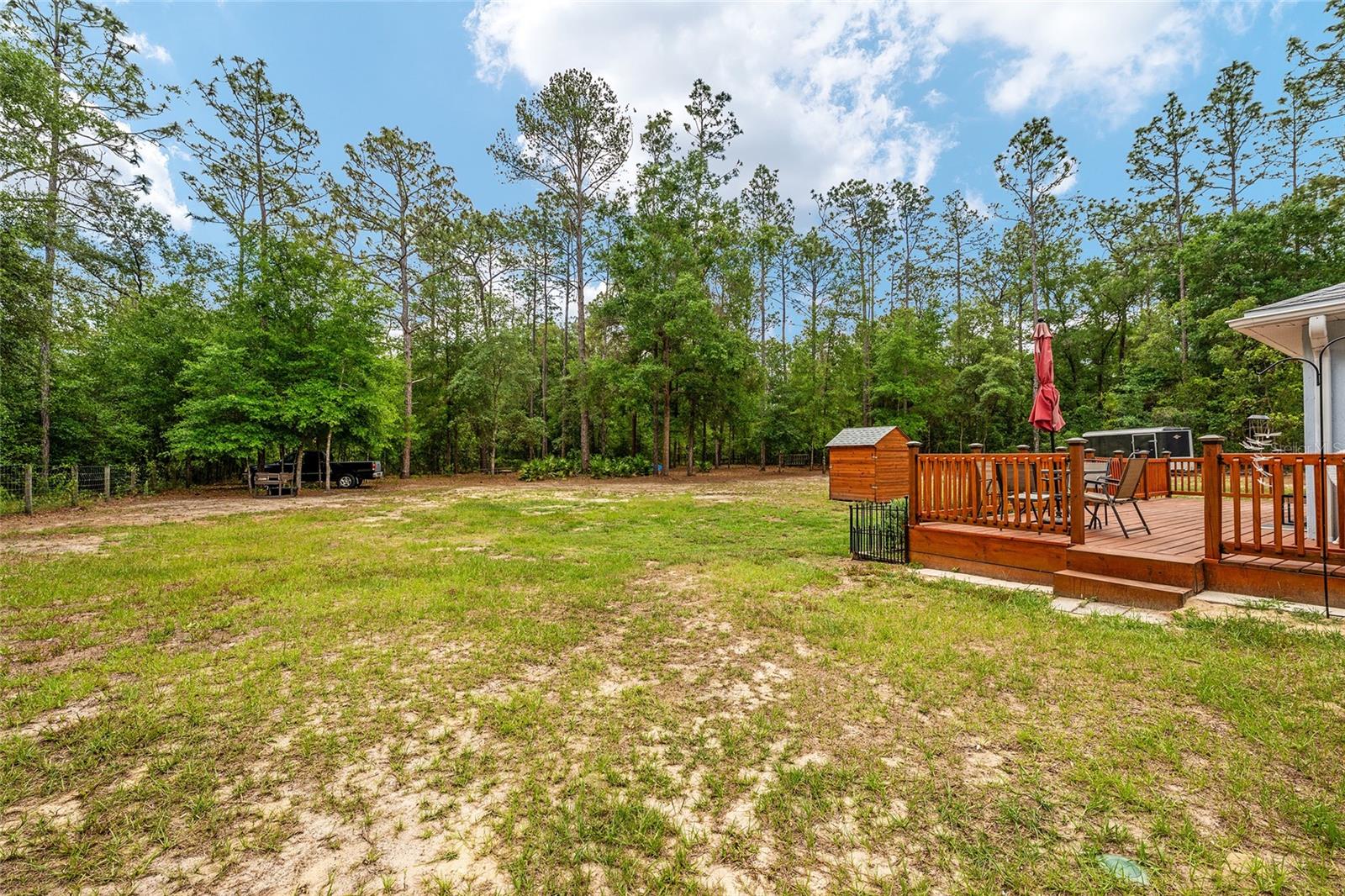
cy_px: 448
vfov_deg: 81.2
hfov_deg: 104.3
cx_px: 672
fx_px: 523
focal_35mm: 14
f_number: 8
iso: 500
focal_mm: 14
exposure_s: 1/250
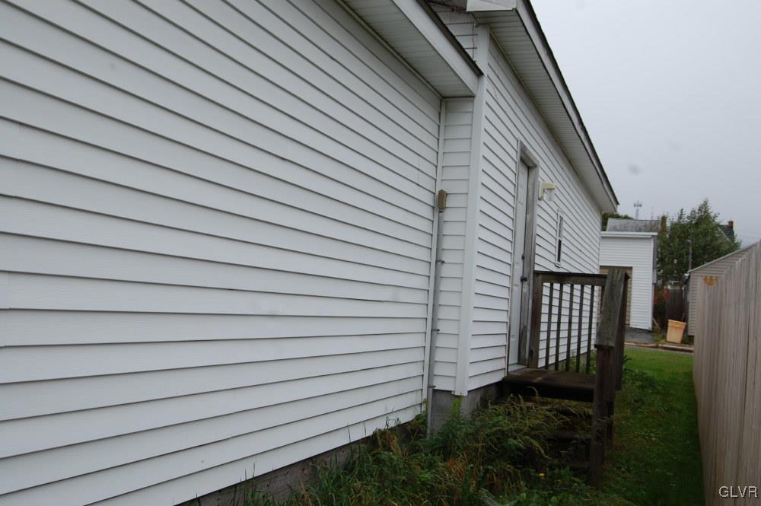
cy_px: 253
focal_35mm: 36
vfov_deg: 36.8
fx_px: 760
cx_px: 380
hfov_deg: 53.2
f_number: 9
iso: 200
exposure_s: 1/320
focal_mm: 24
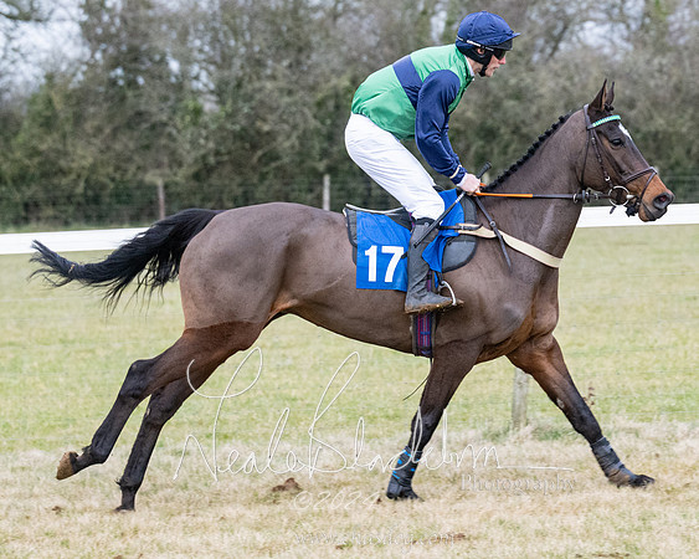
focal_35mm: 242
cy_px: 348
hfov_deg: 8.0
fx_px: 4994
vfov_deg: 6.4
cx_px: 491
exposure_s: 1/800
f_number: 4
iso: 1600
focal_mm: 115
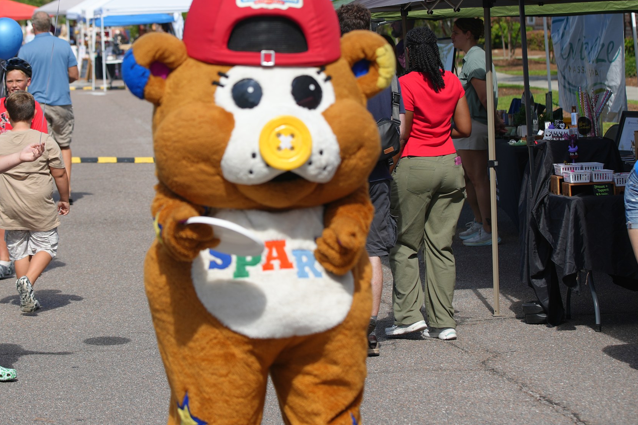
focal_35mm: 122
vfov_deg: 11.2
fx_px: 2162
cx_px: 203
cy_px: 126
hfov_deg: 16.7
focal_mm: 85
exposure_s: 1/800
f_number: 4.5
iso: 100
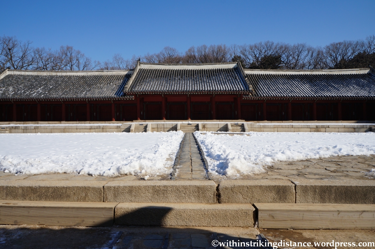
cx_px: 188
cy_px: 124
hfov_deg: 67.4
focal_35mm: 27
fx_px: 281
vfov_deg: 47.8
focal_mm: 18
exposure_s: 1/400
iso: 200
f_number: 13
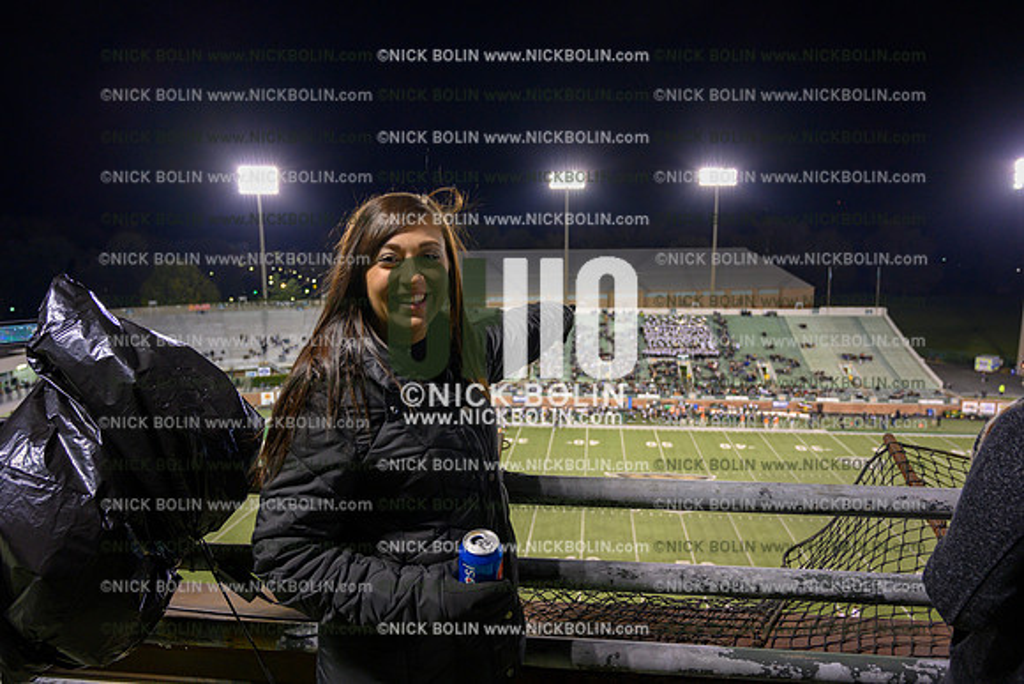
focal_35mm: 26
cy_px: 342
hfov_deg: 70.4
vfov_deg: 50.4
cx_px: 512
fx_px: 725
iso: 2000
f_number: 4
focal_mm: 25.5
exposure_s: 1/125
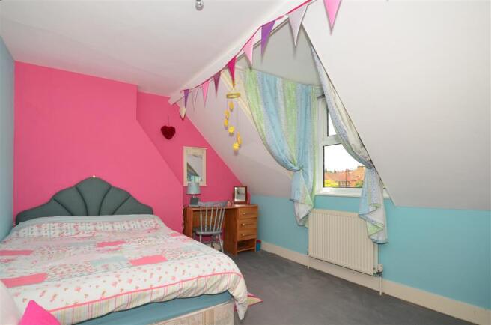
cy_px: 162
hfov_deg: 100.5
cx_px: 246
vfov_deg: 77.0
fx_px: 204
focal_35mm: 15
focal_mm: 10
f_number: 8
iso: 200
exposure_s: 1/200
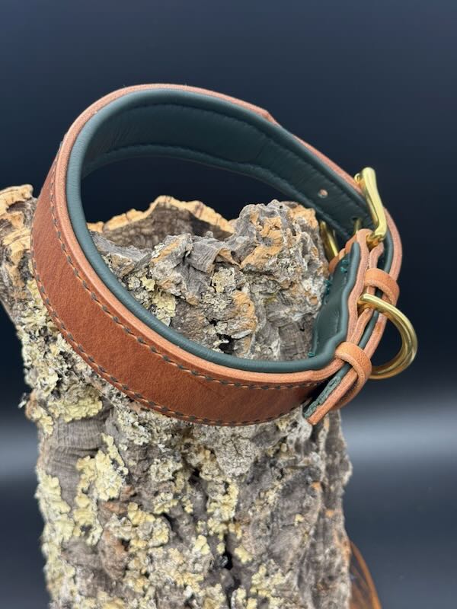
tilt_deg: -31.8
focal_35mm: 48
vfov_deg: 39.7
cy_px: 304
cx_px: 228
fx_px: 845
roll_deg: +8.4
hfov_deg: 30.3
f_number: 1.78
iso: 64
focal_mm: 6.76
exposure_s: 1/121
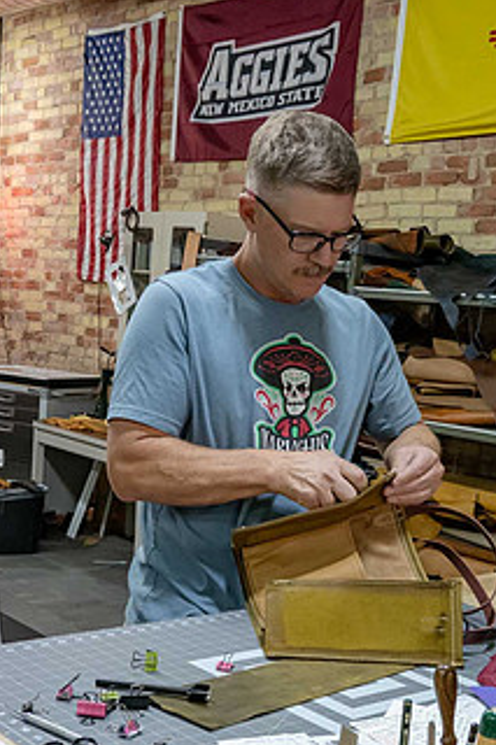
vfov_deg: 37.7
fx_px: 1076
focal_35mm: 52
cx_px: 307
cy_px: 512
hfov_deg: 25.9
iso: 1250
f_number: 4.5
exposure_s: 1/80
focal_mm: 13.84
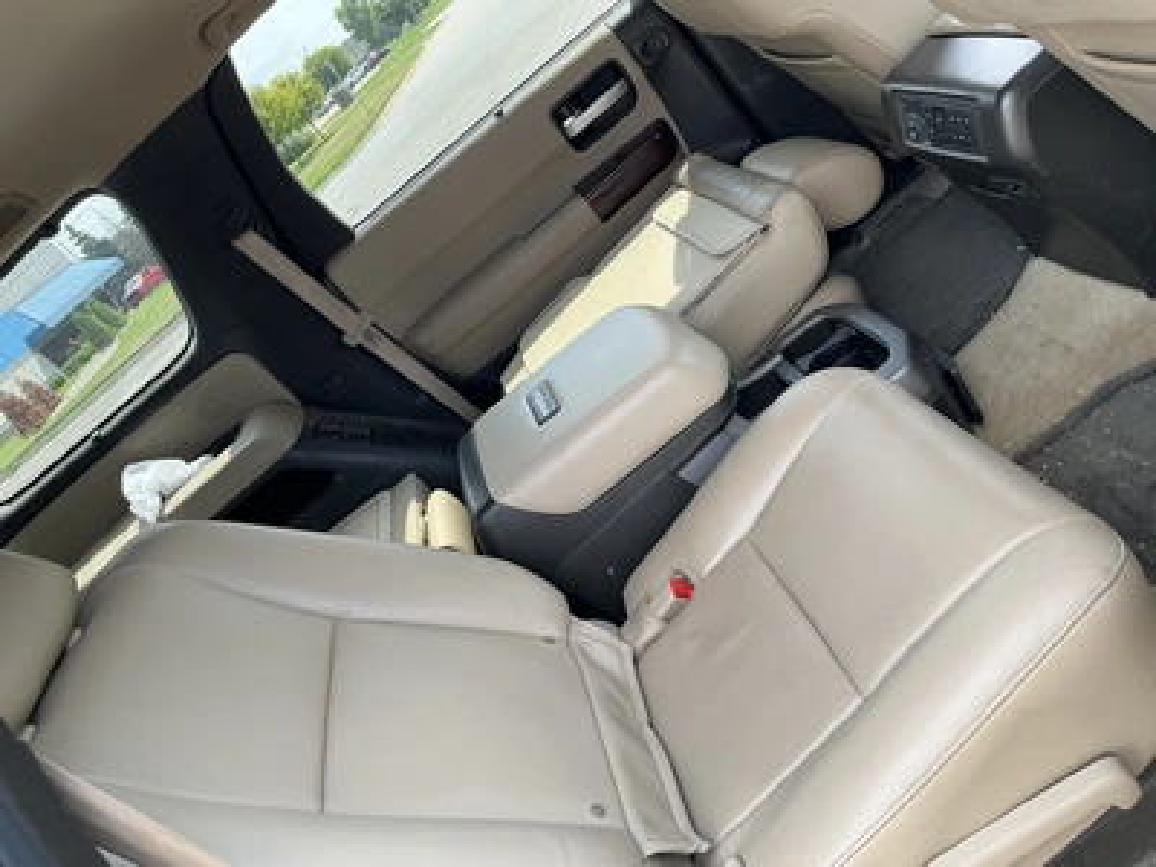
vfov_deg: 49.7
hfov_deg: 63.4
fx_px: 935
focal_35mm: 28
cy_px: 434
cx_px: 578
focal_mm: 3
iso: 20
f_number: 1.8
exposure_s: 1/122
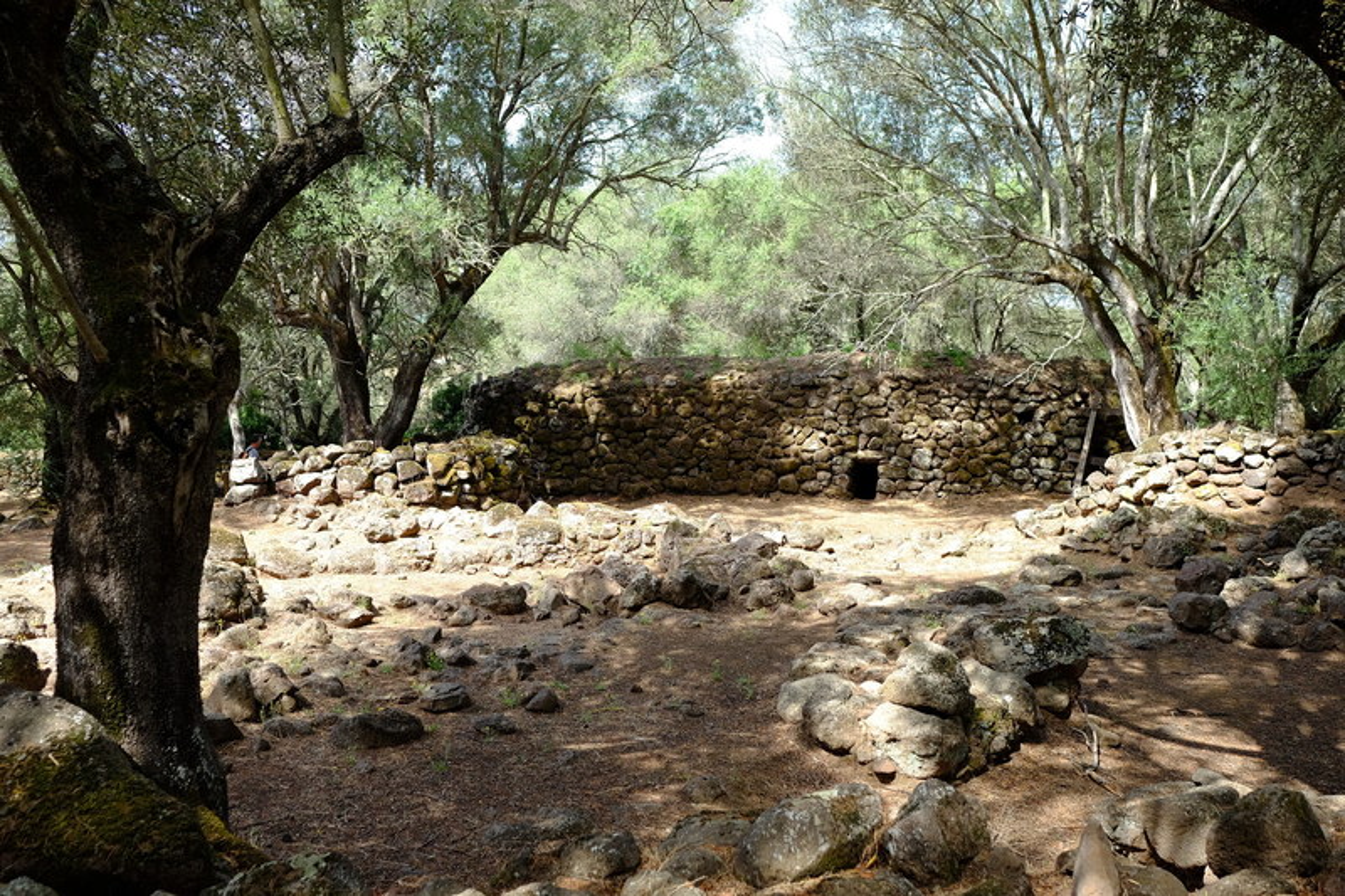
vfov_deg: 37.8
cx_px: 672
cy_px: 448
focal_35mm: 35
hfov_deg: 54.4
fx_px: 1307
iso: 200
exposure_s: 1/250
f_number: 4
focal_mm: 23
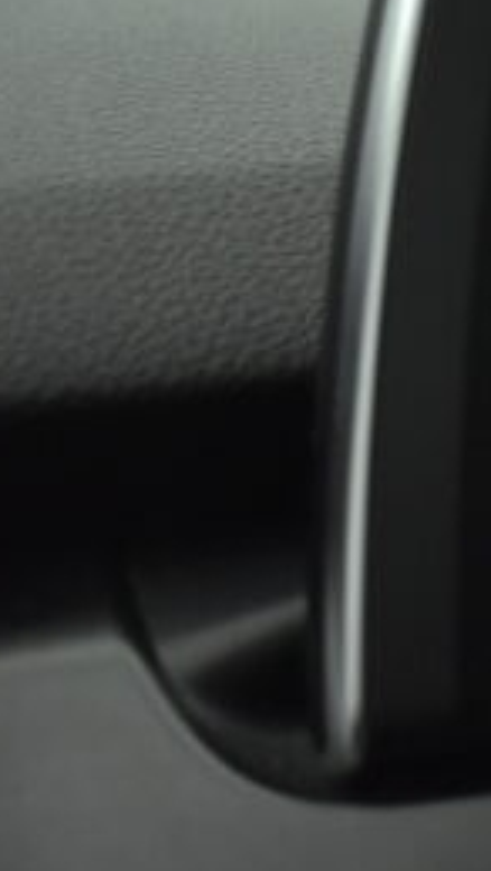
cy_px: 271
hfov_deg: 11.4
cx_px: 1248
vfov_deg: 25.1
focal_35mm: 84
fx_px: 1941
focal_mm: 18
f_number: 3.5
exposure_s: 1/125
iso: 1600
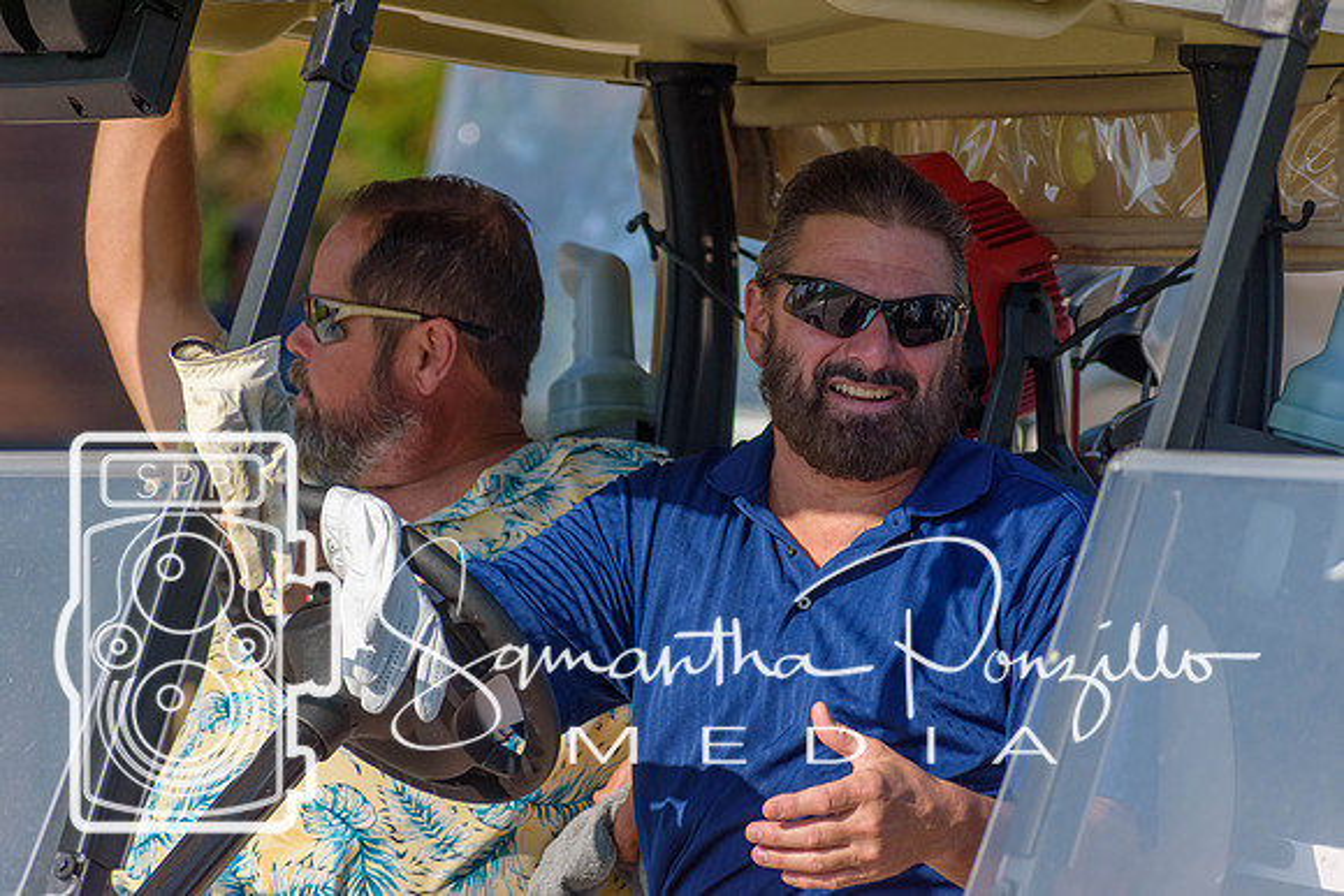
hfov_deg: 6.2
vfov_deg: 4.2
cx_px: 672
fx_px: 12322
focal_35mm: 330
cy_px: 448
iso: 250
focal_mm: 220
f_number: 5.6
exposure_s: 1/2000
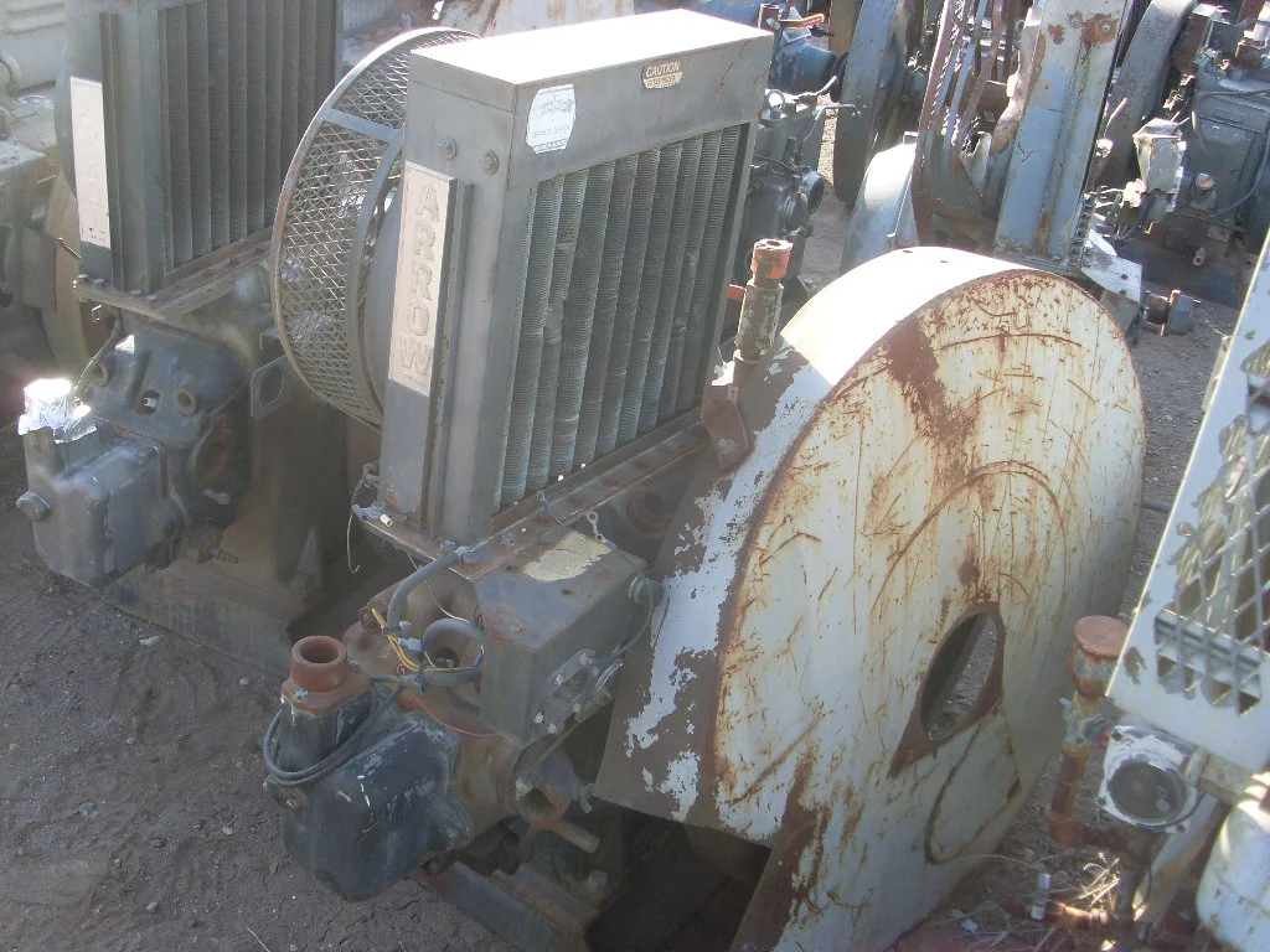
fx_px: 1394
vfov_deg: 37.7
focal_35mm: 38
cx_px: 635
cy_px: 476
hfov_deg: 49.0
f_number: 3
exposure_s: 1/250
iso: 80
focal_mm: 6.3
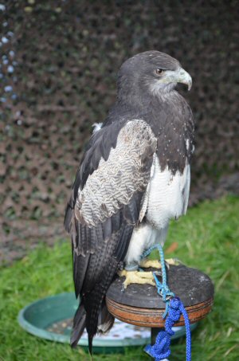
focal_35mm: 183
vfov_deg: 11.3
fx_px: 1831
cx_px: 120
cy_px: 180
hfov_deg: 7.5
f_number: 8
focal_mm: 122
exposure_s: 1/500
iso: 1600
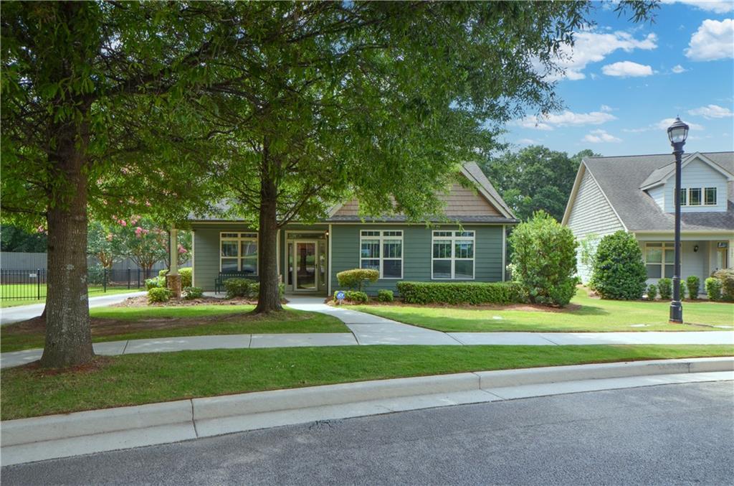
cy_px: 243
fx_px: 427
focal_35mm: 21
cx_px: 367
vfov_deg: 59.2
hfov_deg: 81.4
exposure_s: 1/200
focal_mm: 14
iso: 200
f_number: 7.1
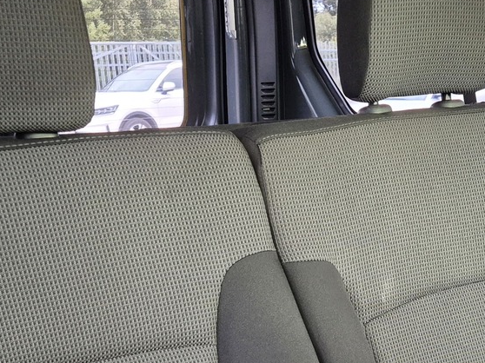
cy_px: 355
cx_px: 350
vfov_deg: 21.5
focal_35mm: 66
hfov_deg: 29.0
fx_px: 924
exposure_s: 1/100
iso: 640
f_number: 1.8
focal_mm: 5.4
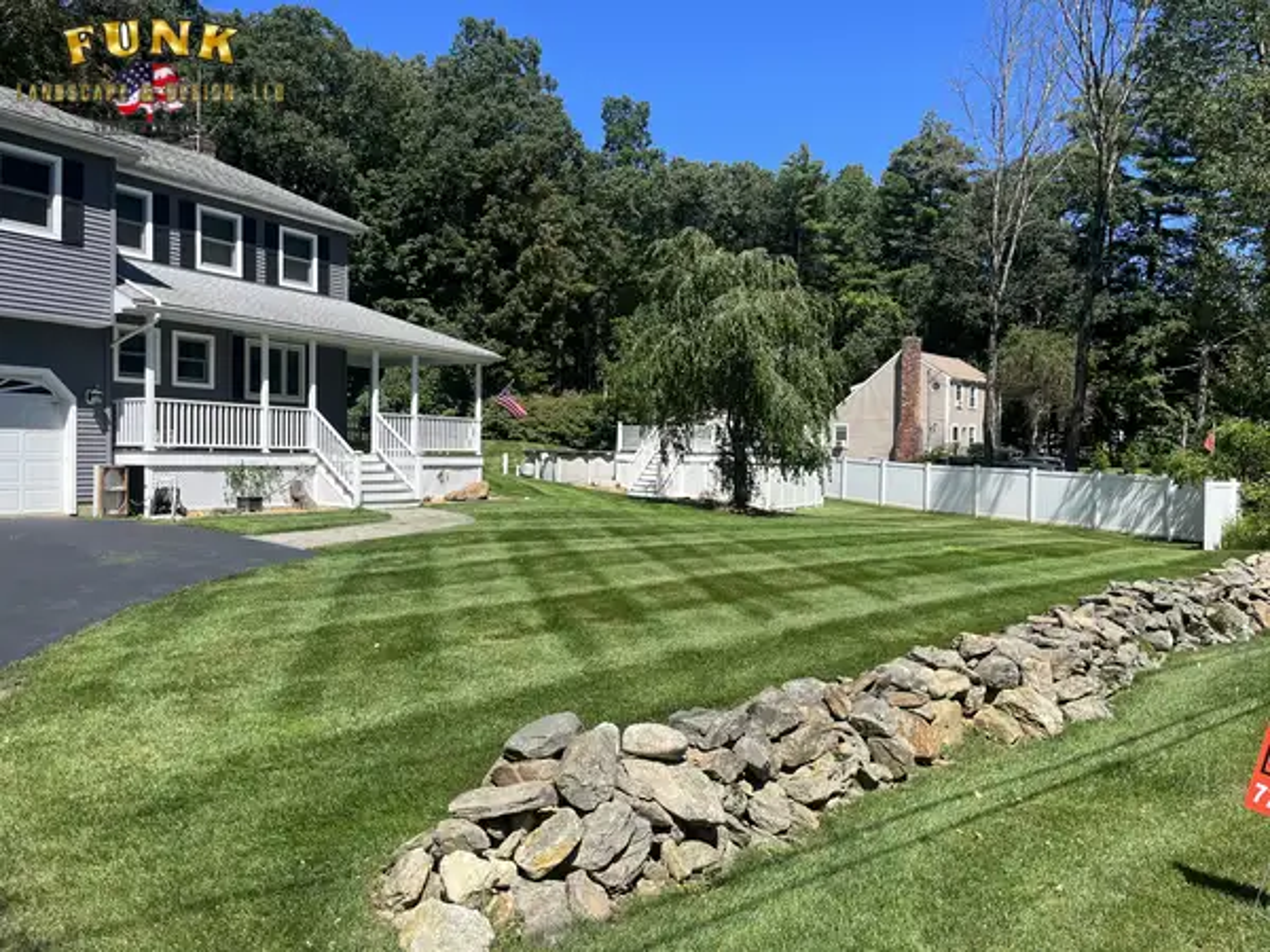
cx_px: 635
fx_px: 954
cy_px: 476
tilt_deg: -1.6
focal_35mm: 26
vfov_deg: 53.1
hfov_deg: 67.3
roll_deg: -0.5
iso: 50
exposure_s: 1/2463
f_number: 1.6
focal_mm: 5.1
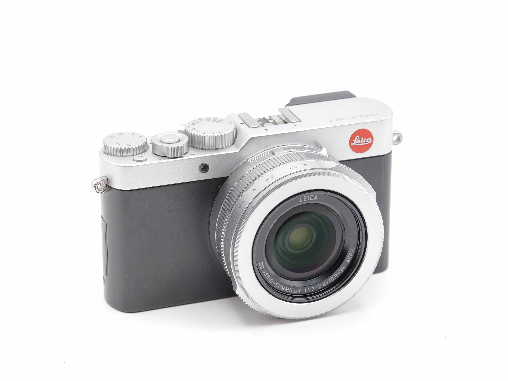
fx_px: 1482
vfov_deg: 14.6
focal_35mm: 101
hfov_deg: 19.4
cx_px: 258
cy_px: 185
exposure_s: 1/100
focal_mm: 90
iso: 3200
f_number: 13
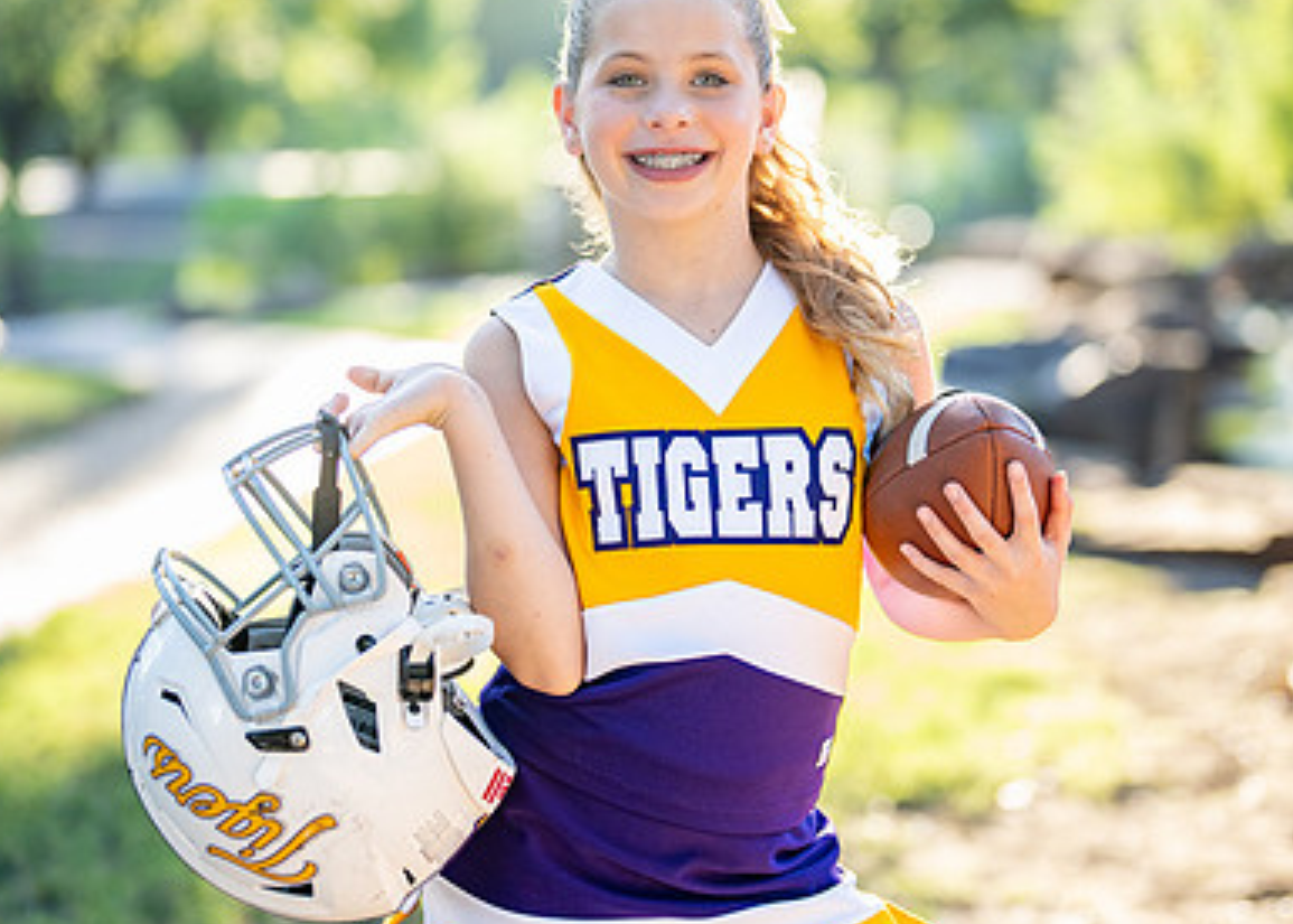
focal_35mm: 87
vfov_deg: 16.4
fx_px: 3195
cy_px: 396
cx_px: 717
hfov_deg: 22.9
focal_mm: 50
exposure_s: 1/800
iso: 250
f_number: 1.2
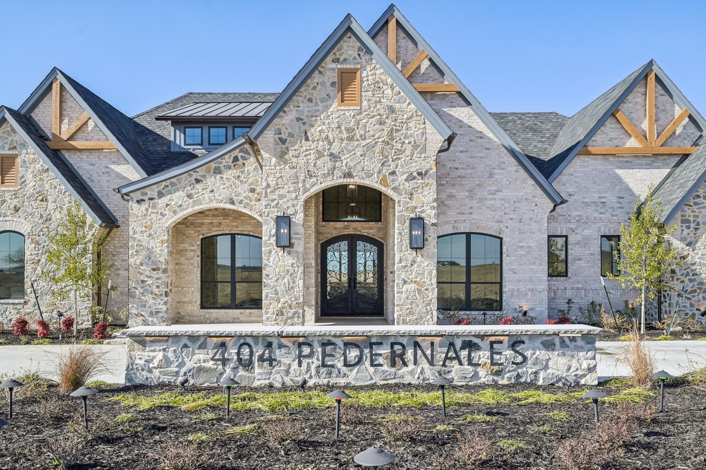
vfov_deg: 43.6
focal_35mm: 30
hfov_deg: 61.9
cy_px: 235
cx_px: 353
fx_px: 588
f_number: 8
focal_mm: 30
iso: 400
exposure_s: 1/1000
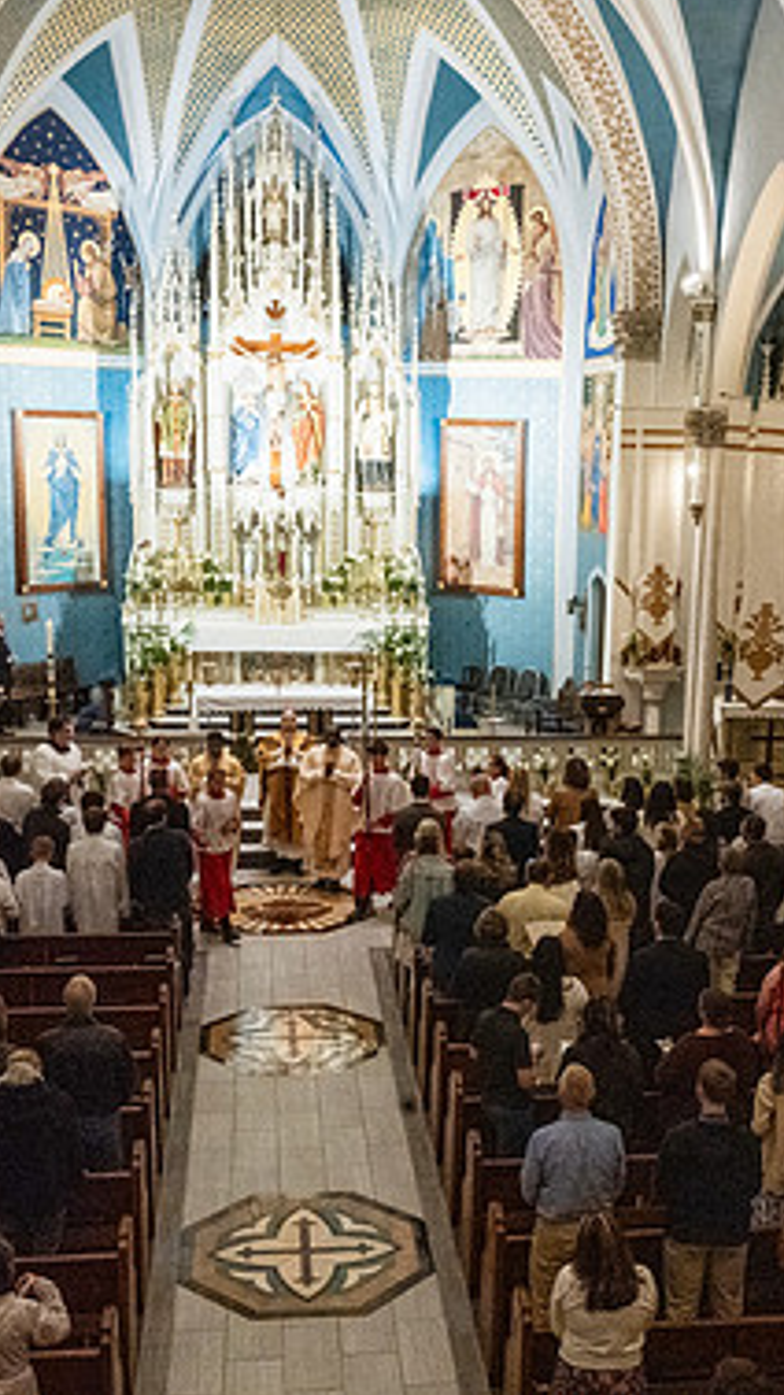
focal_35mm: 44
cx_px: 477
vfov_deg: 46.3
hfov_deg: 27.0
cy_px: 768
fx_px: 1626
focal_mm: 24
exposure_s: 1/60
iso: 5000
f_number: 11
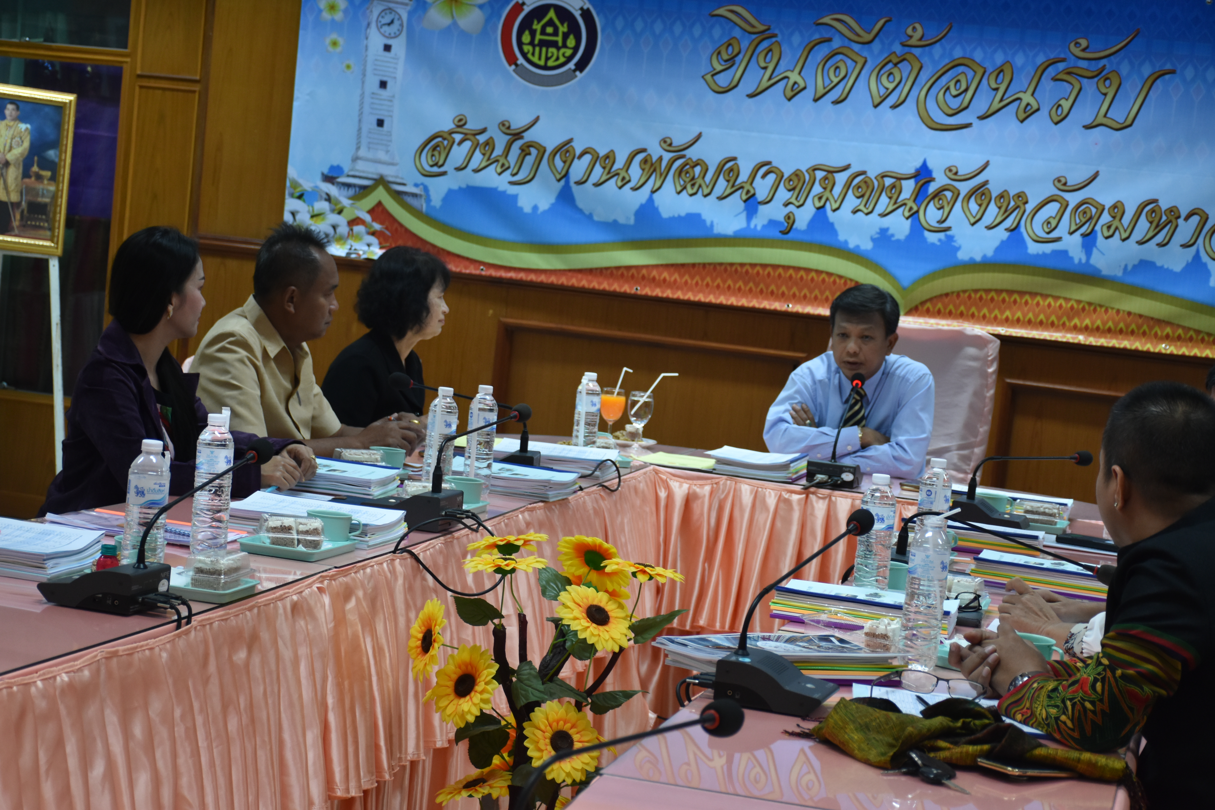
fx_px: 2430
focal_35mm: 72
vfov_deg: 18.9
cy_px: 405
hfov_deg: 28.1
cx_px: 608
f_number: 4.5
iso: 800
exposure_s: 1/80
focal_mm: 48
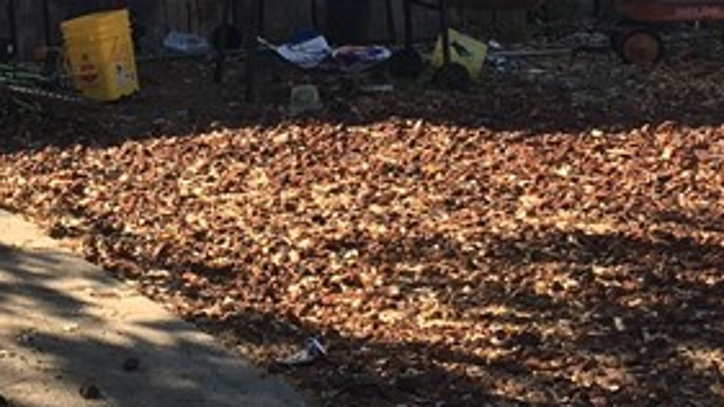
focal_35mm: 115
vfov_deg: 10.5
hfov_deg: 17.9
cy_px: 62
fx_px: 2208
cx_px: -90
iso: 25
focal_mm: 4.15
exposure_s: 1/534
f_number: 2.2
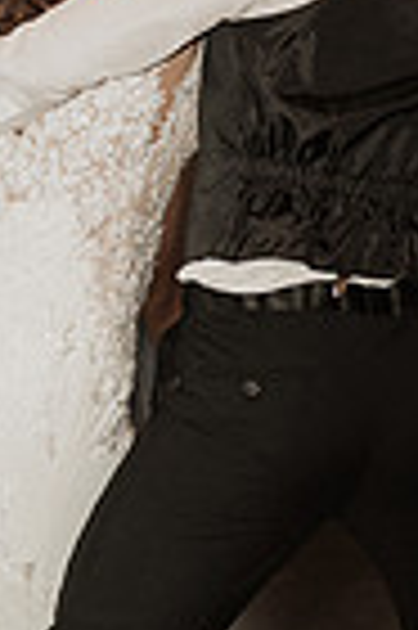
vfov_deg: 12.6
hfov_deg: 8.5
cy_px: 9
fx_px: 2811
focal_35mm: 161
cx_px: 238
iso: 500
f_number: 2.8
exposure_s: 1/100
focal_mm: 50
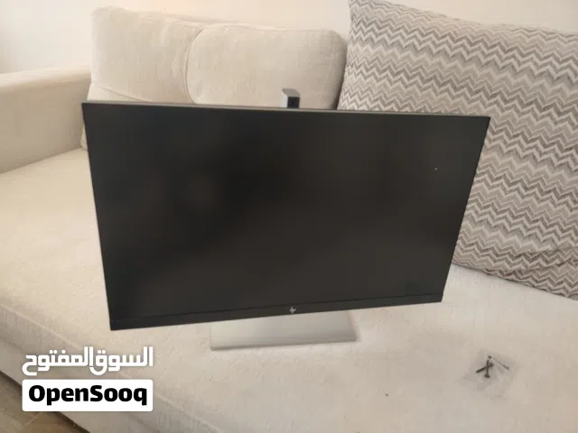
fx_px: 401
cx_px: 289
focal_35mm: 24
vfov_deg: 56.8
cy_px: 216
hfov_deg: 71.6
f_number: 1.75
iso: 594
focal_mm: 5.25
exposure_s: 1/50
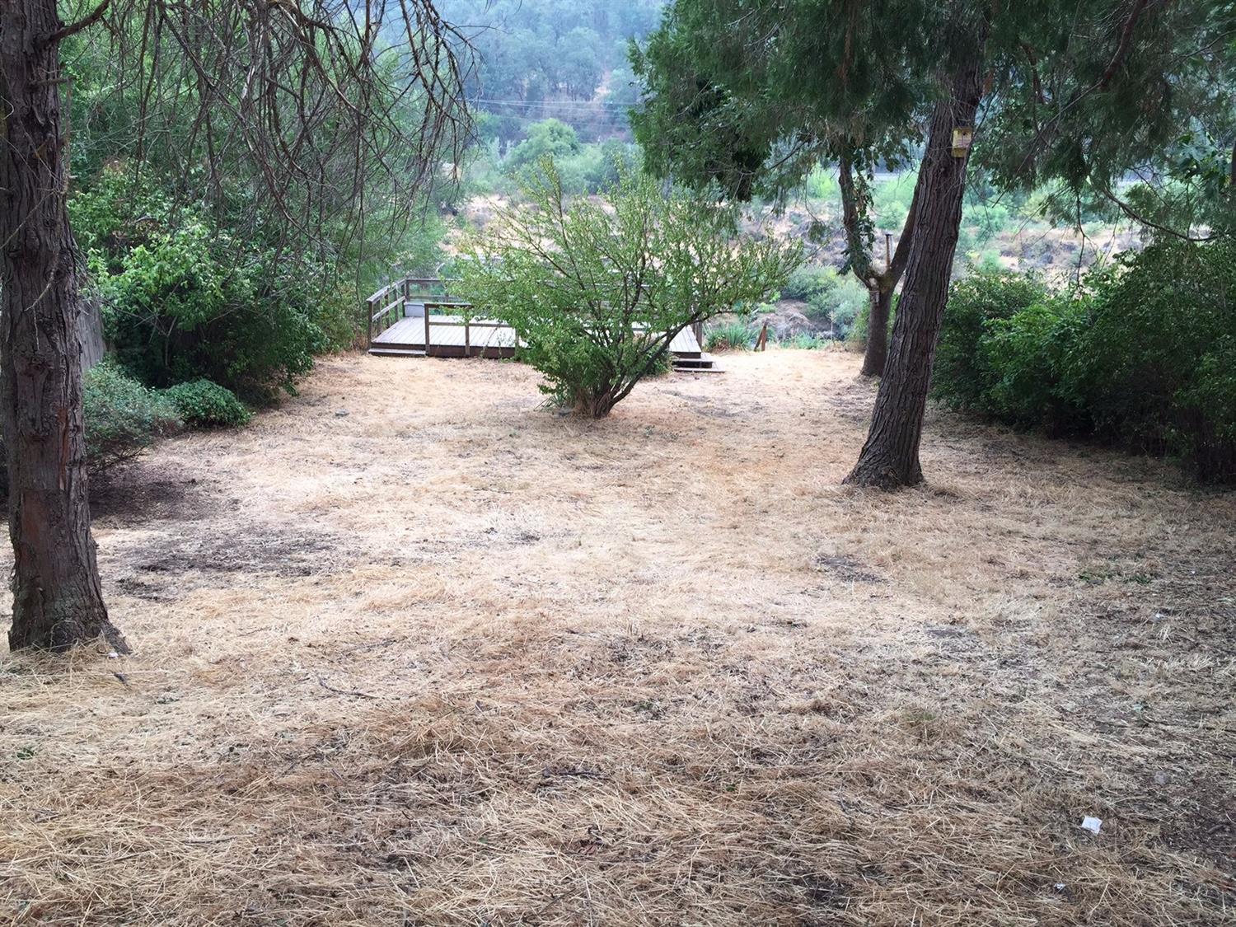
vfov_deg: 48.2
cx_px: 618
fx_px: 1035
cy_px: 464
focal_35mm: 29
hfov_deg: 61.7
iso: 32
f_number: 2.2
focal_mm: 4.15
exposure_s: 1/151
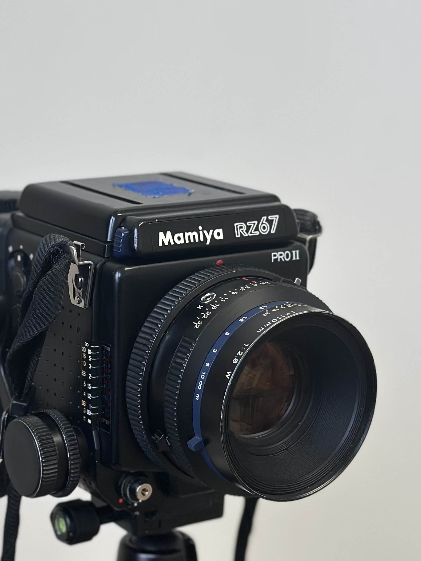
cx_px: 137
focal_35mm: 92
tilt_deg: -15.8
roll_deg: +1.0
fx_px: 1492
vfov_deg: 21.1
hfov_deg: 16.0
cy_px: 430
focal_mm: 6.86
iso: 125
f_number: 1.78
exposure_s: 1/100
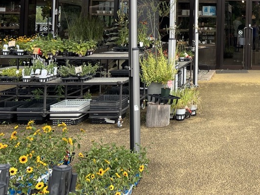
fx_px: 443
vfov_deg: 23.9
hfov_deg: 29.2
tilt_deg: +3.2
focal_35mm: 59
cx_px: 294
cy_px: 8
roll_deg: -0.8
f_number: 1.5
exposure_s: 1/1135
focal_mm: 5.7
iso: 50
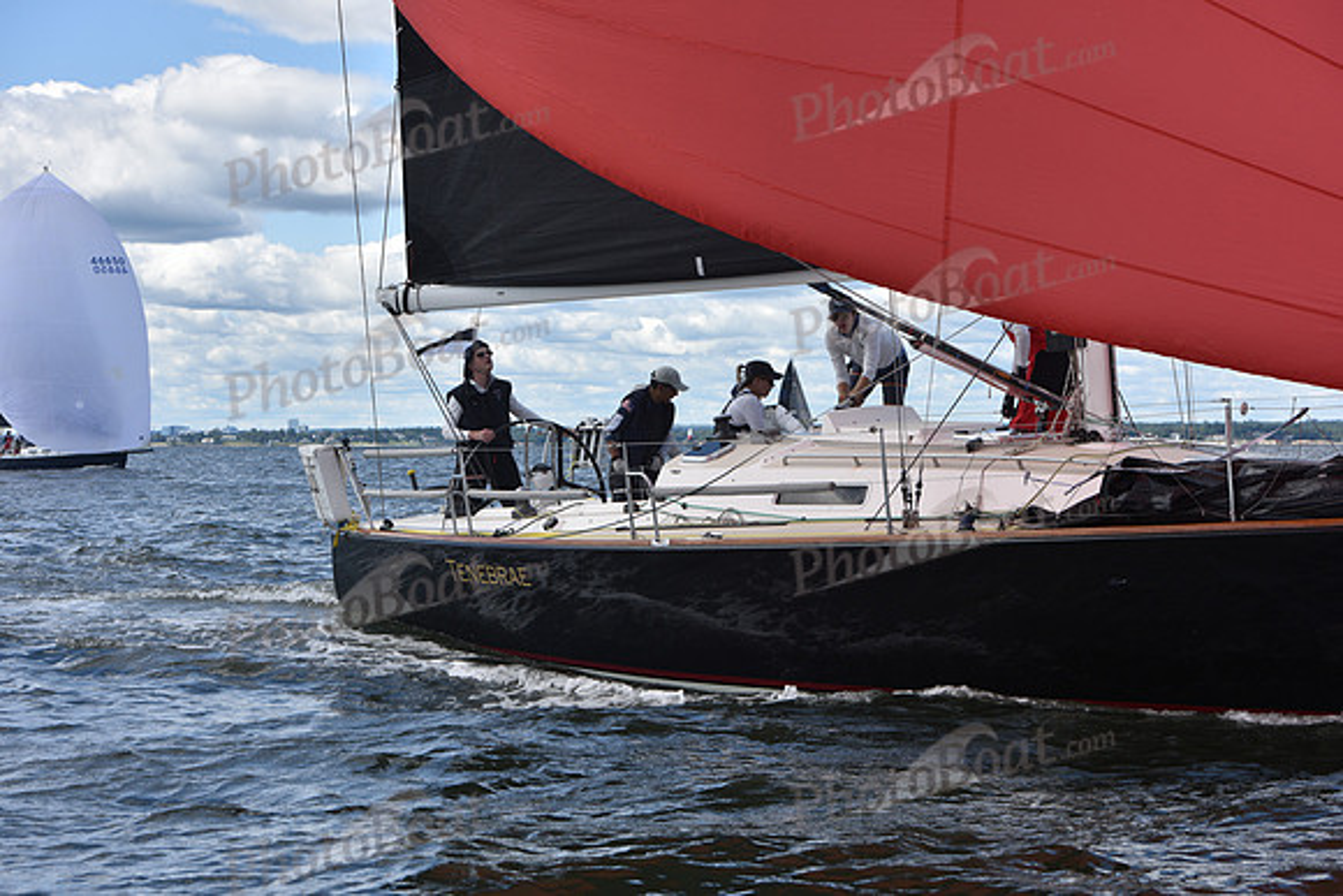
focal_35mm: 78
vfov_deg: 17.5
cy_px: 448
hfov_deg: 26.0
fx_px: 2910
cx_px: 672
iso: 250
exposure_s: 1/800
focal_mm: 78
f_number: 7.1
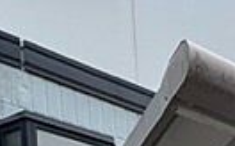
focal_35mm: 67
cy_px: 424
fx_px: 428
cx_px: 296
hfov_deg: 26.6
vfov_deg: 11.7
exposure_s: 1/401
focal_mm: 1.57
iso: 32
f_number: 1.8
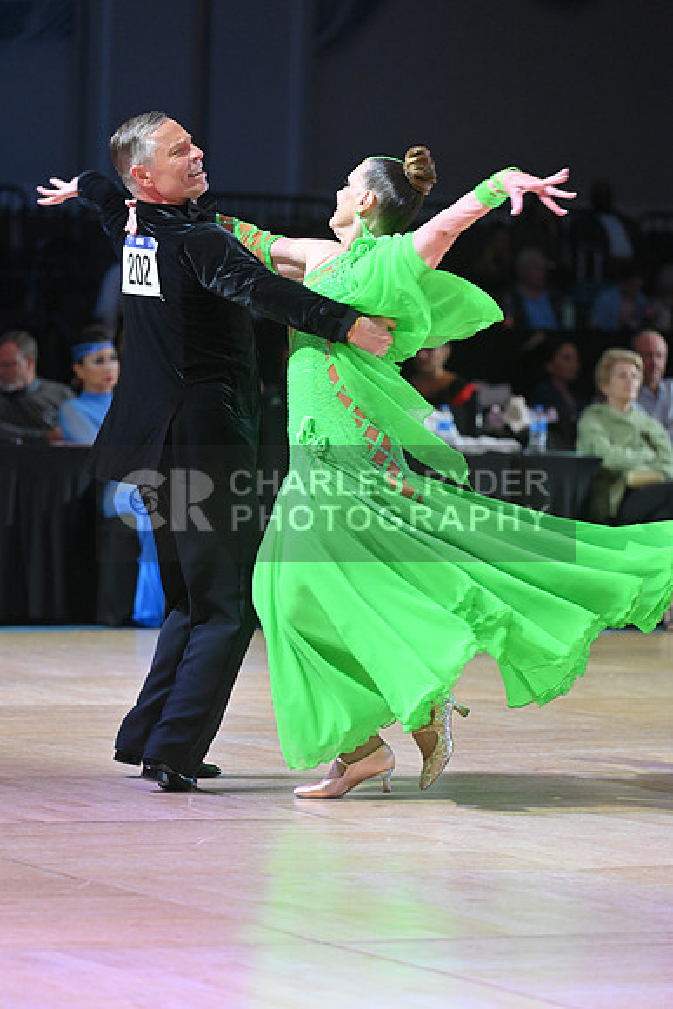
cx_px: 336
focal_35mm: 175
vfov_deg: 11.7
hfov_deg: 7.9
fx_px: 4904
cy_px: 504
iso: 2000
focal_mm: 175
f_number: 4
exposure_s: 1/250
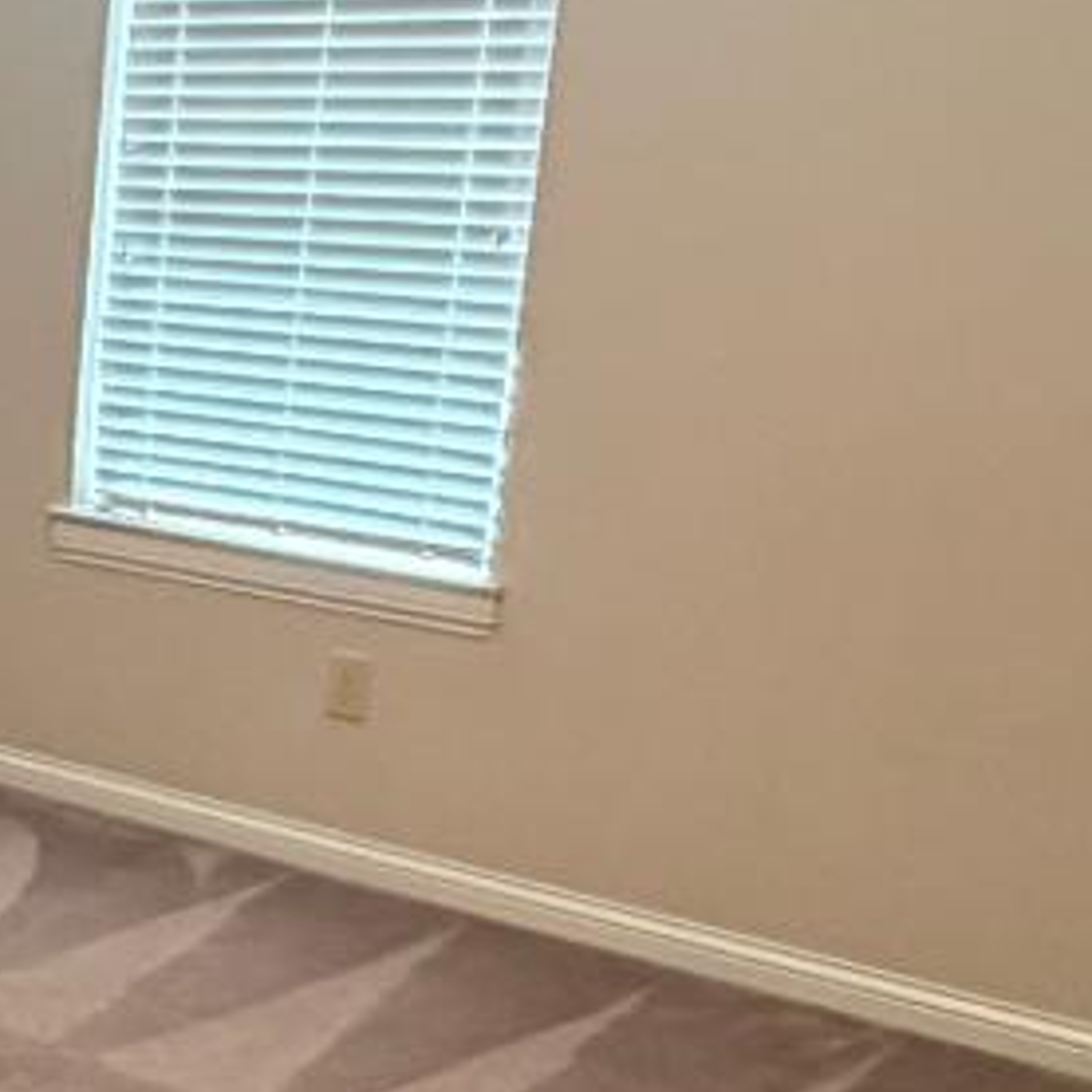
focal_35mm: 67
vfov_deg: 25.6
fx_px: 2391
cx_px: -544
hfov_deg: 21.6
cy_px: 739
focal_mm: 2.22
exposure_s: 1/60
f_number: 2.2
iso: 400
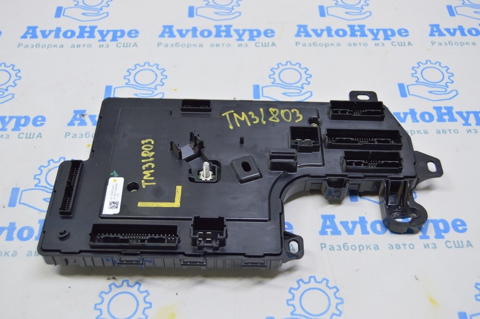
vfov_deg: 29.8
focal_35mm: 45
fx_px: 600
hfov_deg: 43.6
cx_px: 240
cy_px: 160
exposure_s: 1/20
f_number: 5.6
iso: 400
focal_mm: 30
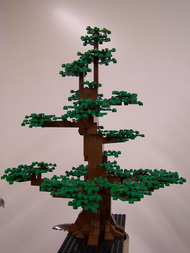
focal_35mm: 38
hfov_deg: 37.7
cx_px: 95
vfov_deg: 49.0
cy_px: 126
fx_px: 278
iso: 80
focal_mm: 6.3
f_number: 2.8
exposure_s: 1/8
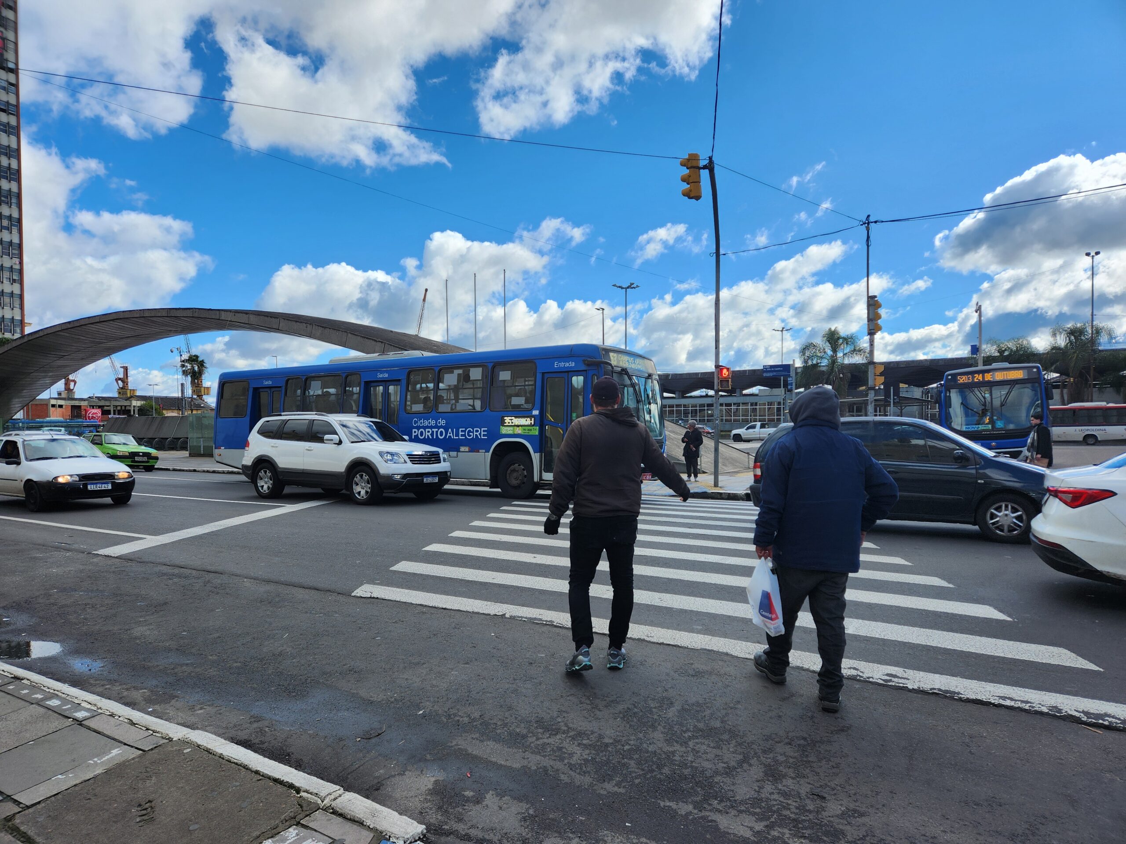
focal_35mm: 23
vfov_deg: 58.9
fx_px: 748
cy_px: 422
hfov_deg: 73.9
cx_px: 563
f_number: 1.8
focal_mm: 5.4
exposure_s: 1/1406
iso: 20
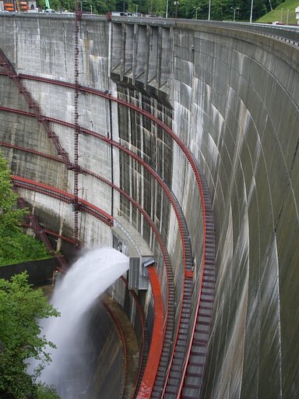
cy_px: 200
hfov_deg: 29.1
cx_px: 150
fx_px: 576
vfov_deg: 38.2
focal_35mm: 50
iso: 80
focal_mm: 8.2
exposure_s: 1/100
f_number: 5
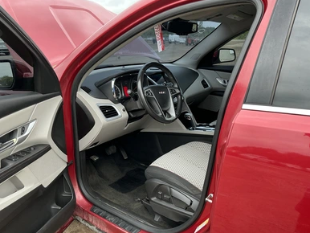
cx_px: 160
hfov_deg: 61.6
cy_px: 120
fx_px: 260
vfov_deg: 48.3
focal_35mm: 29
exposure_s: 1/137
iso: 16
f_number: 1.8
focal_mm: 3
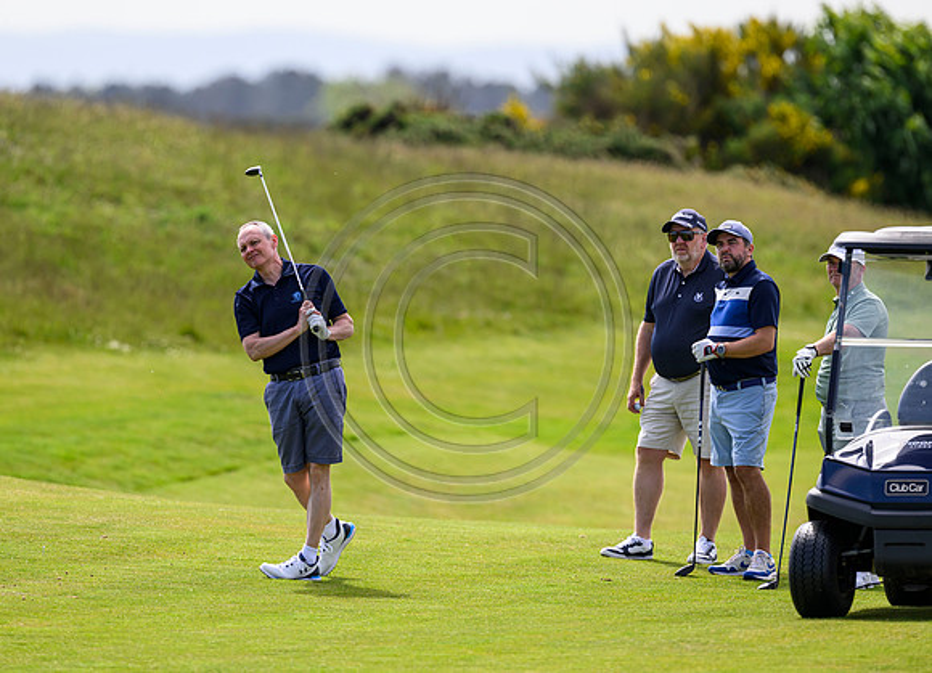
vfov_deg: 3.2
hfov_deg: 4.5
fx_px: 11904
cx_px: 396
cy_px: 316
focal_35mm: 448
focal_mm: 400
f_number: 4
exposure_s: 1/3200
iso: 500
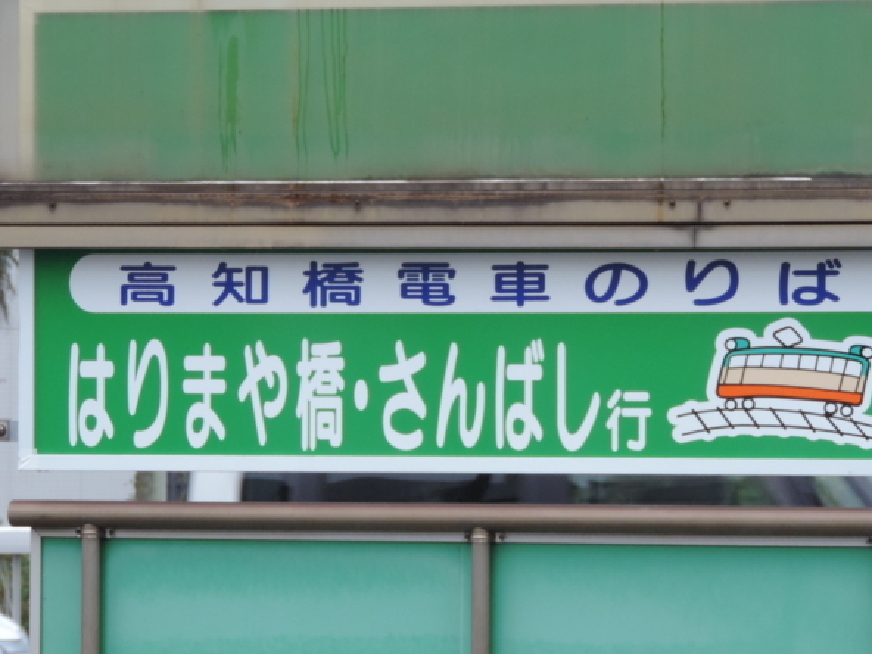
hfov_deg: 6.5
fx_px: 7658
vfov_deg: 4.9
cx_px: 474
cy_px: 249
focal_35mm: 304
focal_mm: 40.1
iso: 360
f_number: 4.6
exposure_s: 1/200
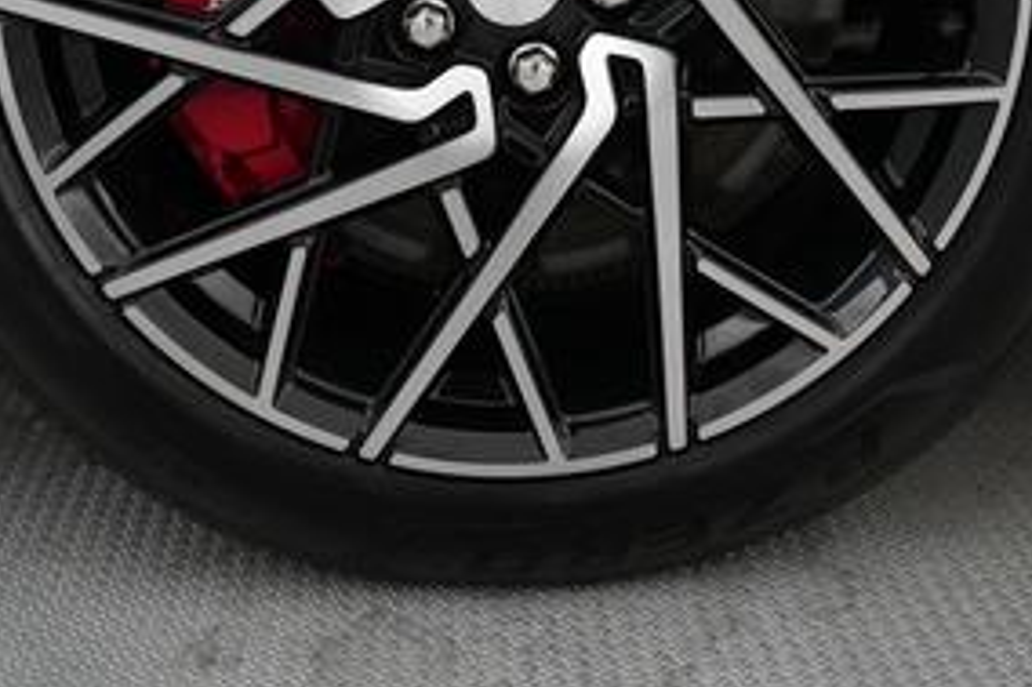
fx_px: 1547
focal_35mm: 54
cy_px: -40
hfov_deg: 36.9
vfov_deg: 23.7
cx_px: 571
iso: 4000
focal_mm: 24
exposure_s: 1/125
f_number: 4.5
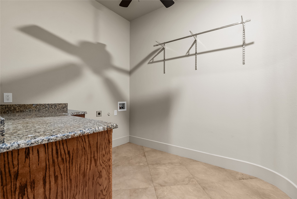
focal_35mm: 16
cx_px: 148
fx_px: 132
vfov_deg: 73.8
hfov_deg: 96.7
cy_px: 100
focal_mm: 16
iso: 640
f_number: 8
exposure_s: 4
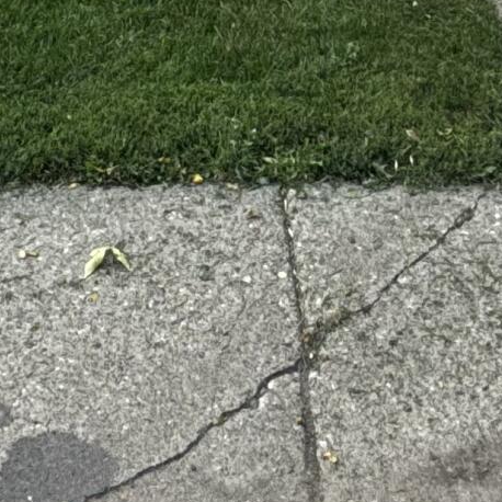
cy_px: -512
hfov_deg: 21.4
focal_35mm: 81
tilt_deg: +1.7
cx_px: 221
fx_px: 1329
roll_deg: +0.3
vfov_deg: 16.3
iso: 40
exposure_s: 1/727
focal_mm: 2.22
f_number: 2.2
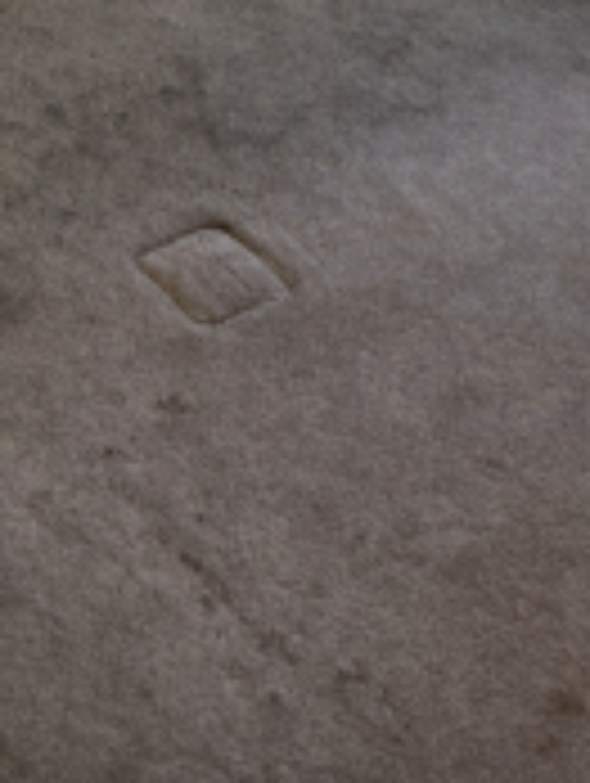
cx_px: -36
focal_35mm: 88
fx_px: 1995
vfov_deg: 17.3
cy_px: -695
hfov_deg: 16.4
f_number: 1.8
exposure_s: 1/120
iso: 50
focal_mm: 5.4
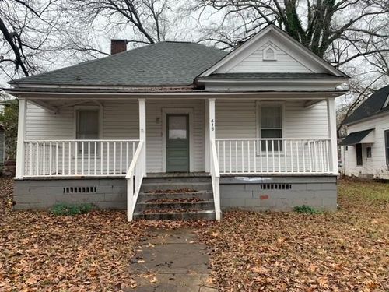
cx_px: 194
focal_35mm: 26
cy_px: 146
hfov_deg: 67.3
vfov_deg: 53.1
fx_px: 292
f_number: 1.8
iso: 25
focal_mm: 4.25
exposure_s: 1/192
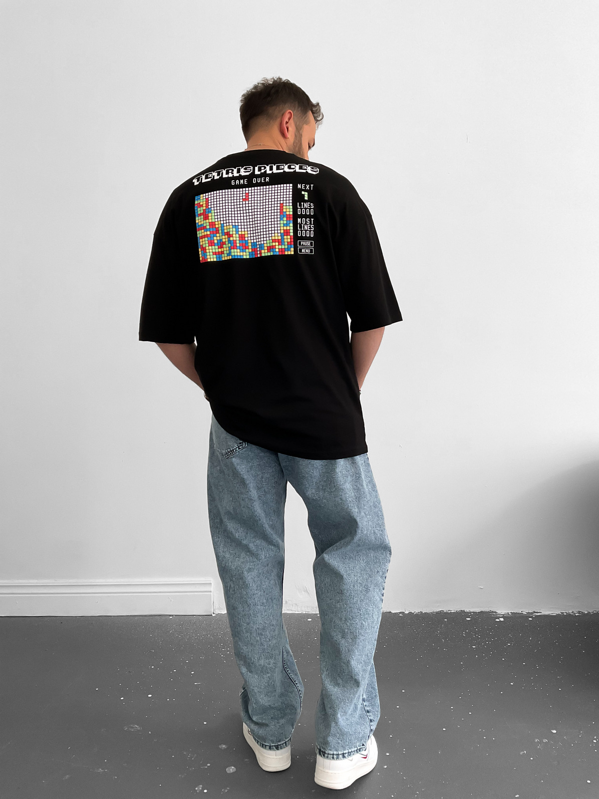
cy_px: 400
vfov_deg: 61.7
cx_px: 300
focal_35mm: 29
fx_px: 669
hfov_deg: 48.2
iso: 64
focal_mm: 3
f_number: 1.8
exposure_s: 1/120
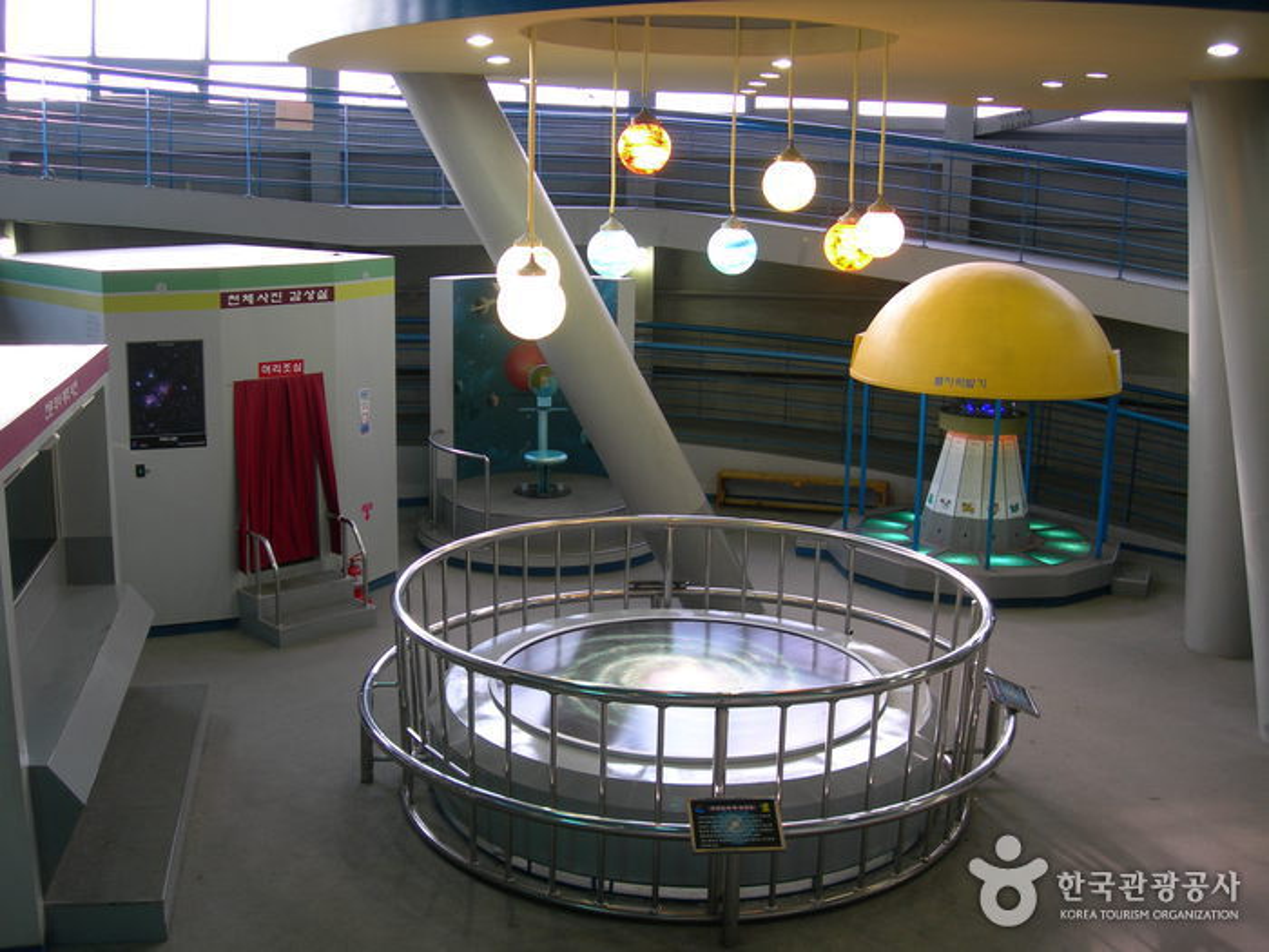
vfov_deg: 37.7
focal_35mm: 38
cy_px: 476
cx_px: 634
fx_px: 1393
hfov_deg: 49.0
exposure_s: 1/6.5
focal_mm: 7.8
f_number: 2.8
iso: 50
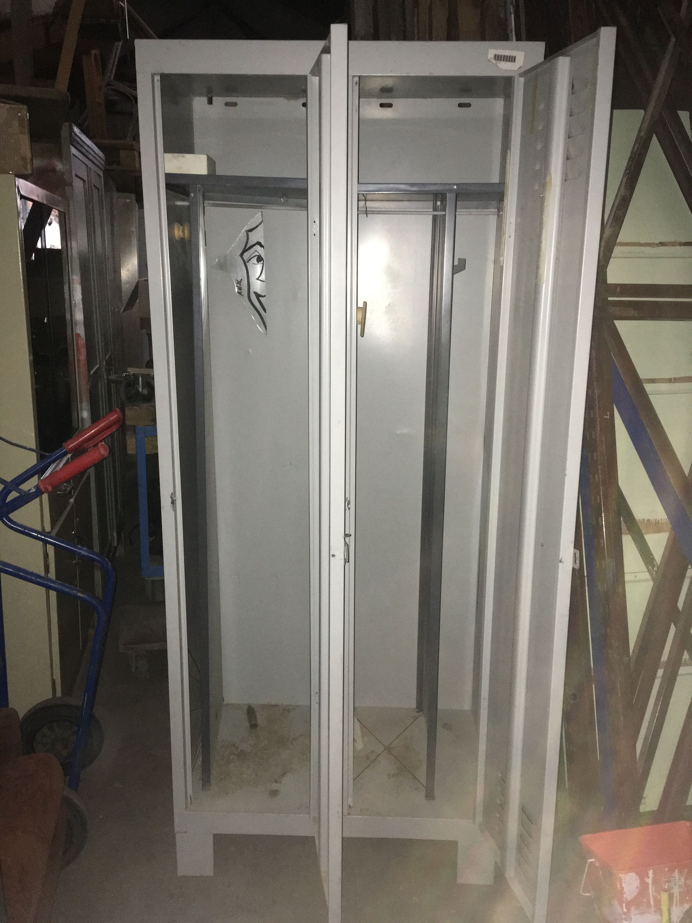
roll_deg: -3.1
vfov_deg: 61.7
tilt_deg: -14.5
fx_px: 773
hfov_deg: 48.2
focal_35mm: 29
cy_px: 462
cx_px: 346
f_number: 2.2
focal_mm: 4.15
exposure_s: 1/17
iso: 250
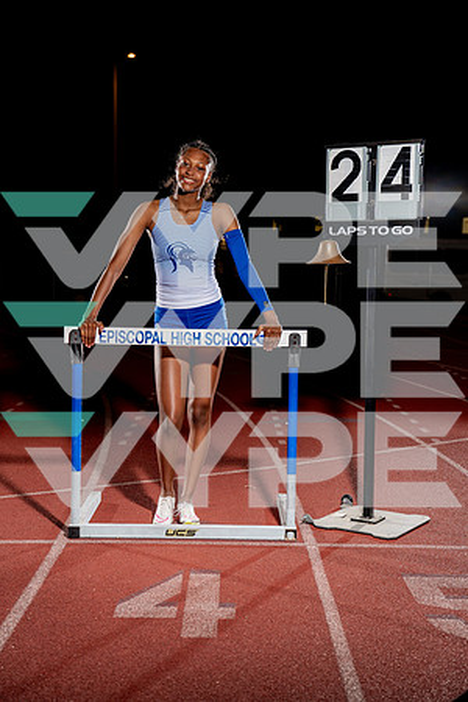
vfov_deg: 38.9
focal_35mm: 51
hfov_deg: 26.5
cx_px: 234
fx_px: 994
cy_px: 351
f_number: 4
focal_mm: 51
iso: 200
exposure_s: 1/250
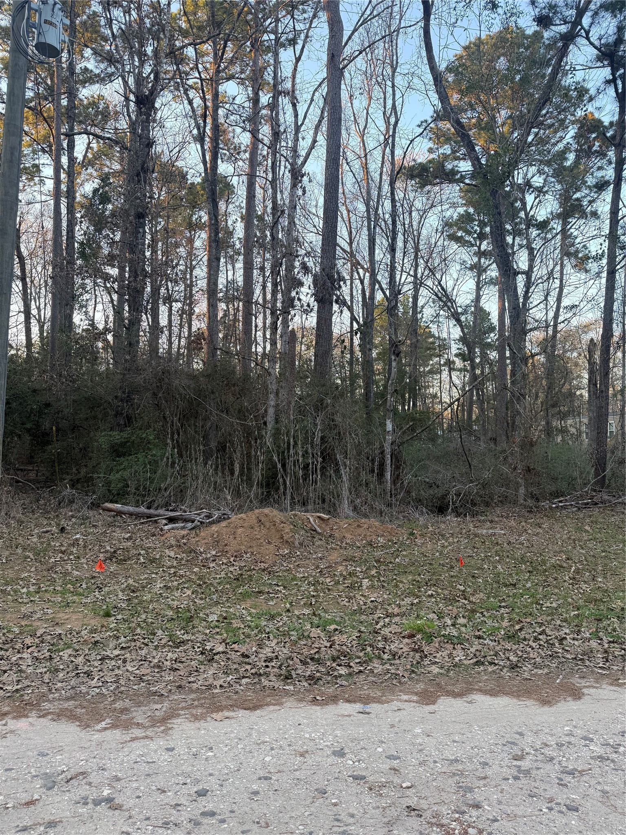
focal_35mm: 24
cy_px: 418
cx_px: 313
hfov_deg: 56.8
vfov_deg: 71.6
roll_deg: -1.8
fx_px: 579
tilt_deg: +4.0
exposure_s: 1/243
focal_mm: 6.76
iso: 200
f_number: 1.78
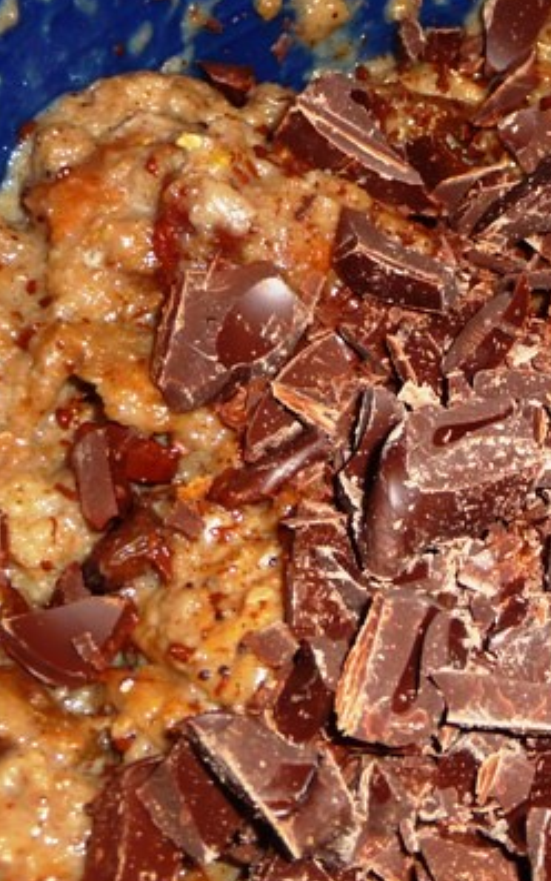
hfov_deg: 16.3
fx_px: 1847
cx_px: 651
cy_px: 447
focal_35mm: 77
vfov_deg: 26.8
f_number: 4.1
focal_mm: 7.6
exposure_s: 1/30
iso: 100
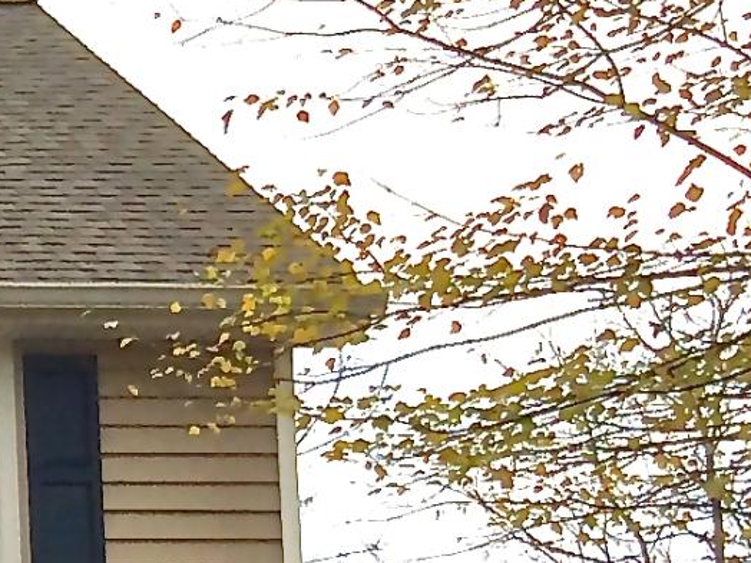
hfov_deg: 9.8
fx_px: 3601
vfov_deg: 8.7
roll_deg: +0.1
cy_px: 895
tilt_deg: +8.5
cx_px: -1330
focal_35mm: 166
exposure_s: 1/1282
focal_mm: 4.15
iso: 32
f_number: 2.2
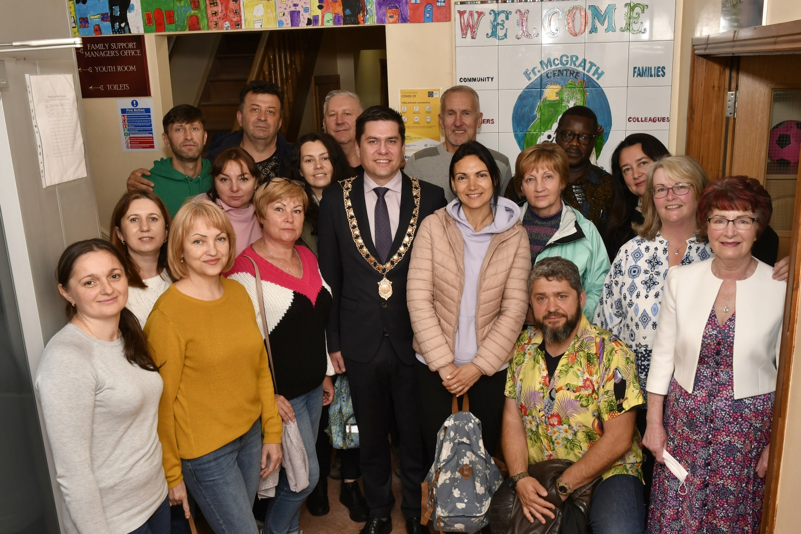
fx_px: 667
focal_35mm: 30
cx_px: 400
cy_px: 267
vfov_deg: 43.6
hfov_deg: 61.9
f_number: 8
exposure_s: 1/60
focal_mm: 20
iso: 320
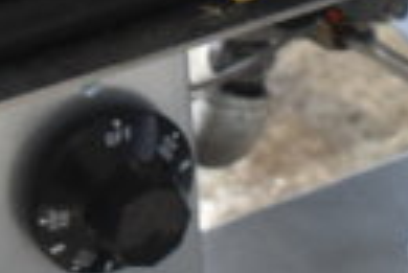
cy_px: -268
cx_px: 69
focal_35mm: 190
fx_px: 2156
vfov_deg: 7.0
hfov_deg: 10.8
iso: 1100
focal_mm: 18
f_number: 3.5
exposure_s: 1/30
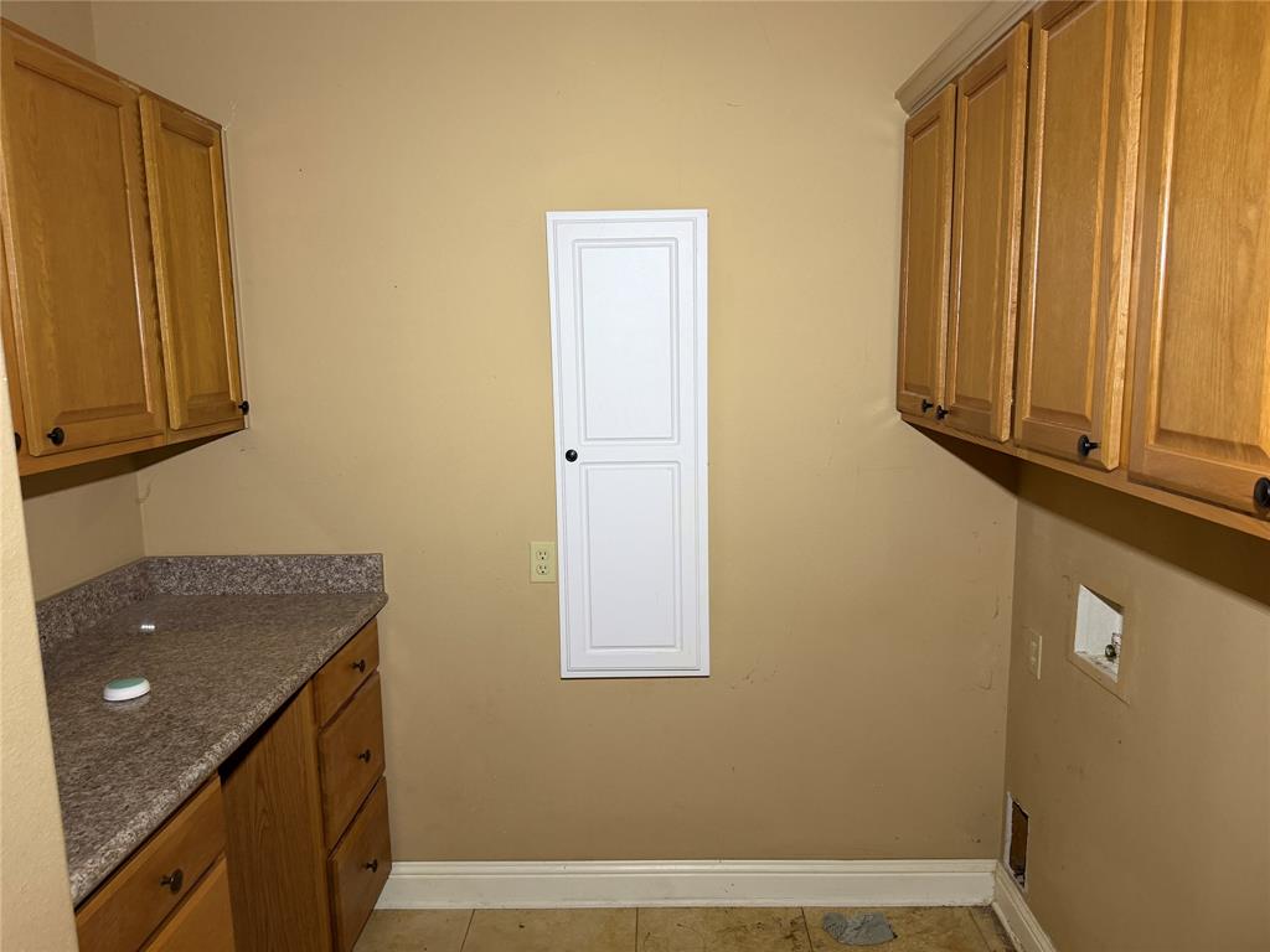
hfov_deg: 71.6
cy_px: 476
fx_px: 881
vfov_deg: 56.8
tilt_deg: -10.6
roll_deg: +0.7
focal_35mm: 24
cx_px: 635
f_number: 1.78
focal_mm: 6.76
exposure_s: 1/65
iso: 200
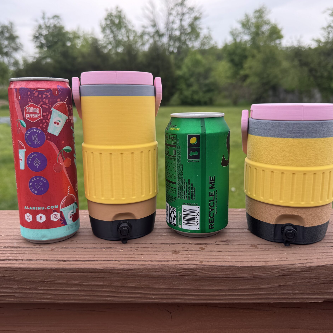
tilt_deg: -11.4
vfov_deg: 55.6
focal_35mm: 29
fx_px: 316
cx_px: 170
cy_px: 163
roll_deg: +1.4
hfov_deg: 55.6
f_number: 1.78
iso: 80
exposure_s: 1/514
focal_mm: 6.76
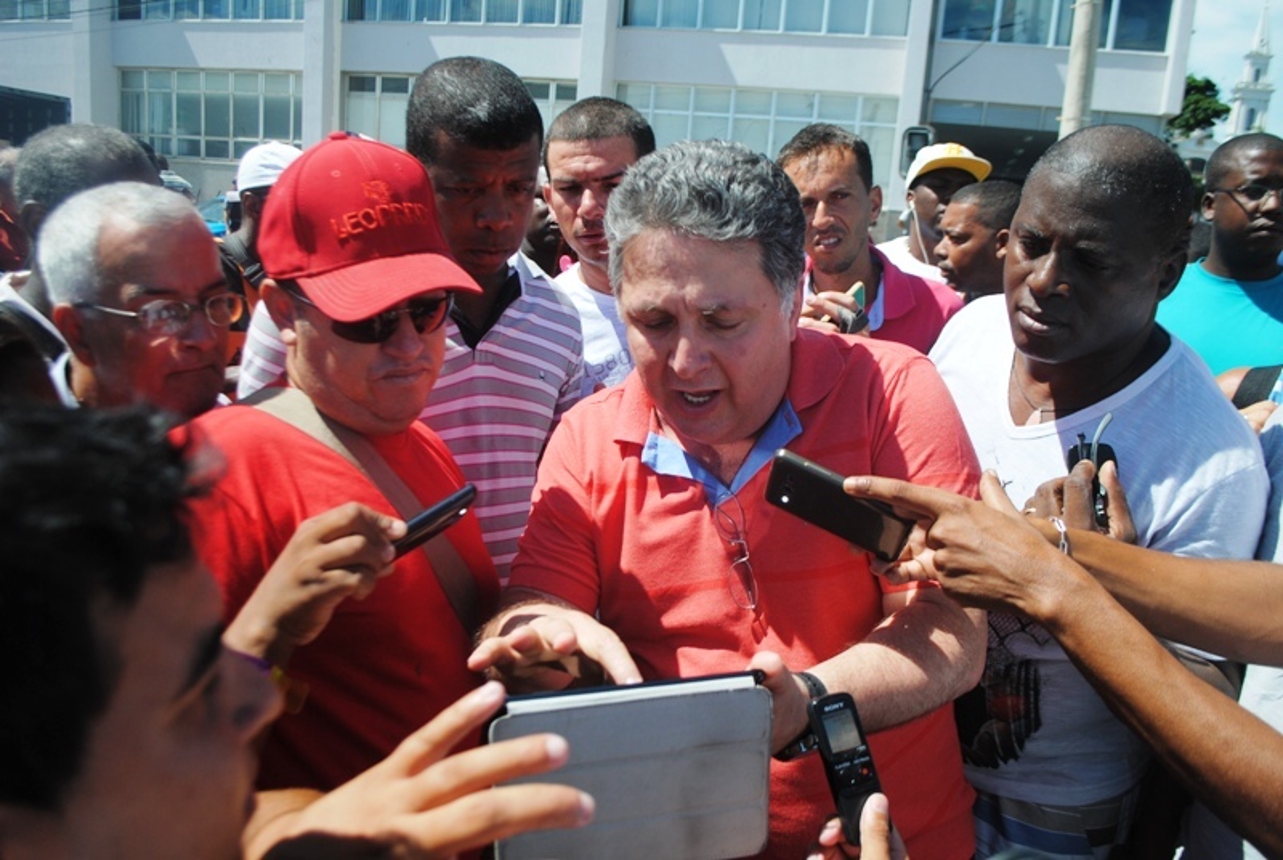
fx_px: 964
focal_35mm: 27
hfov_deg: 67.3
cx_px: 642
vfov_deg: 48.1
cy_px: 430
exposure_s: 1/1000
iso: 110
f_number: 4
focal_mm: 18
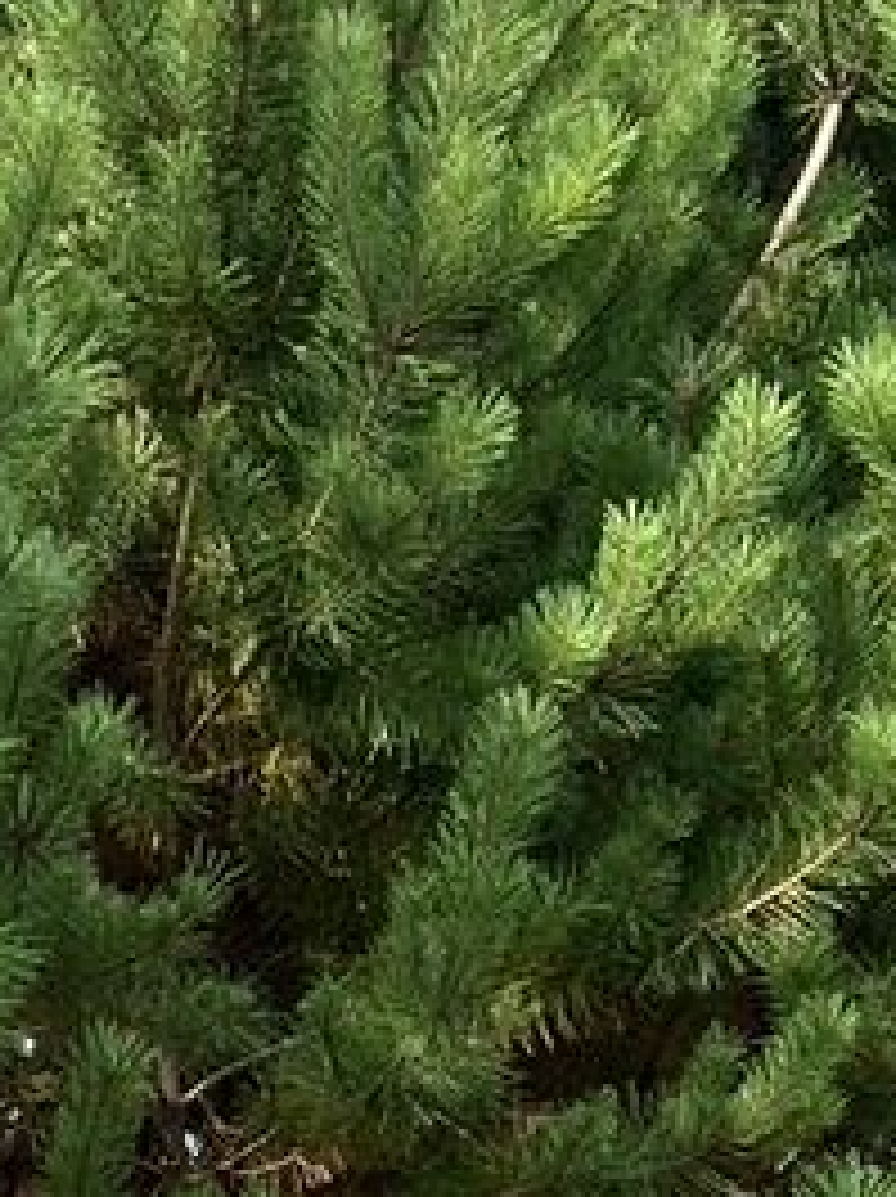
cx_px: -243
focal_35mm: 141
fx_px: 4874
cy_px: 1530
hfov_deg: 10.3
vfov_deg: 13.5
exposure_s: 1/974
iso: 50
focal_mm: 5.7
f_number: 1.5
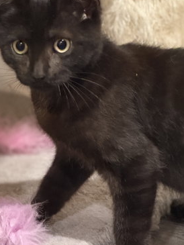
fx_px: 1551
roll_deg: +0.2
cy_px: 48
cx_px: 69
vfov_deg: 9.0
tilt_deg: -17.5
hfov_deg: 6.8
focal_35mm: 219
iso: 1250
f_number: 2.8
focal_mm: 15.66
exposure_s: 1/30
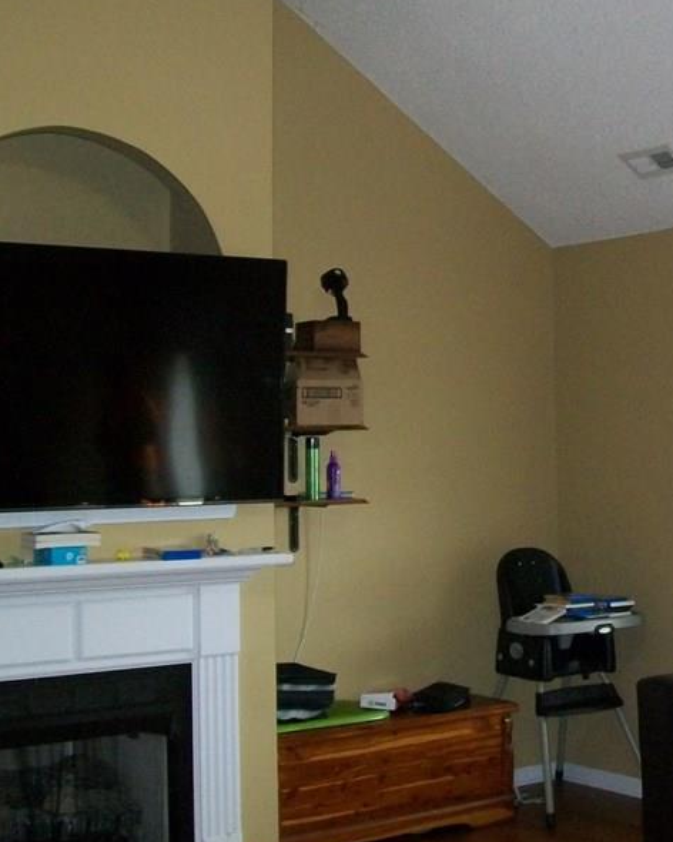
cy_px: 331
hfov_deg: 24.3
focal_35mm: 61
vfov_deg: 30.9
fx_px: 1519
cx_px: 603
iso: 160
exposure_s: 1/60
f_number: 2.7
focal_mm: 6
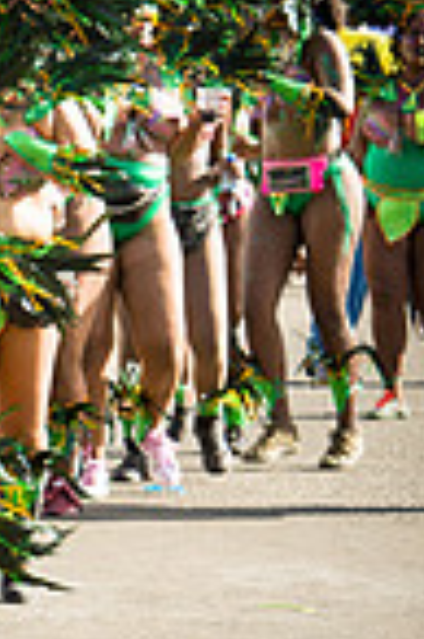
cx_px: -173
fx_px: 7118
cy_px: 560
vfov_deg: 5.1
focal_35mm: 402
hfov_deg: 3.4
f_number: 6.3
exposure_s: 1/200
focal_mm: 130
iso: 100
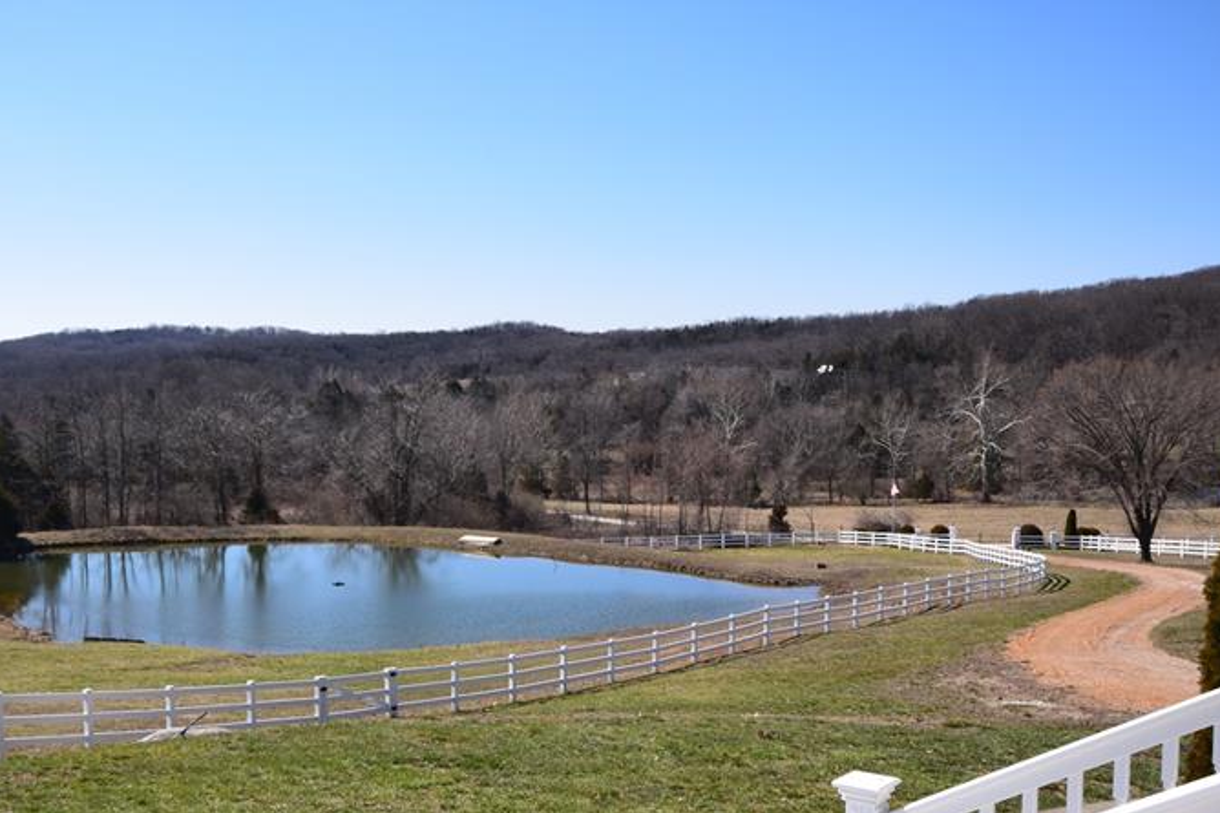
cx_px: 422
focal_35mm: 46
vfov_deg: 29.1
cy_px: 533
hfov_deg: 42.3
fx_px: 1558
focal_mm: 20
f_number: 10
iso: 110
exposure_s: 1/200
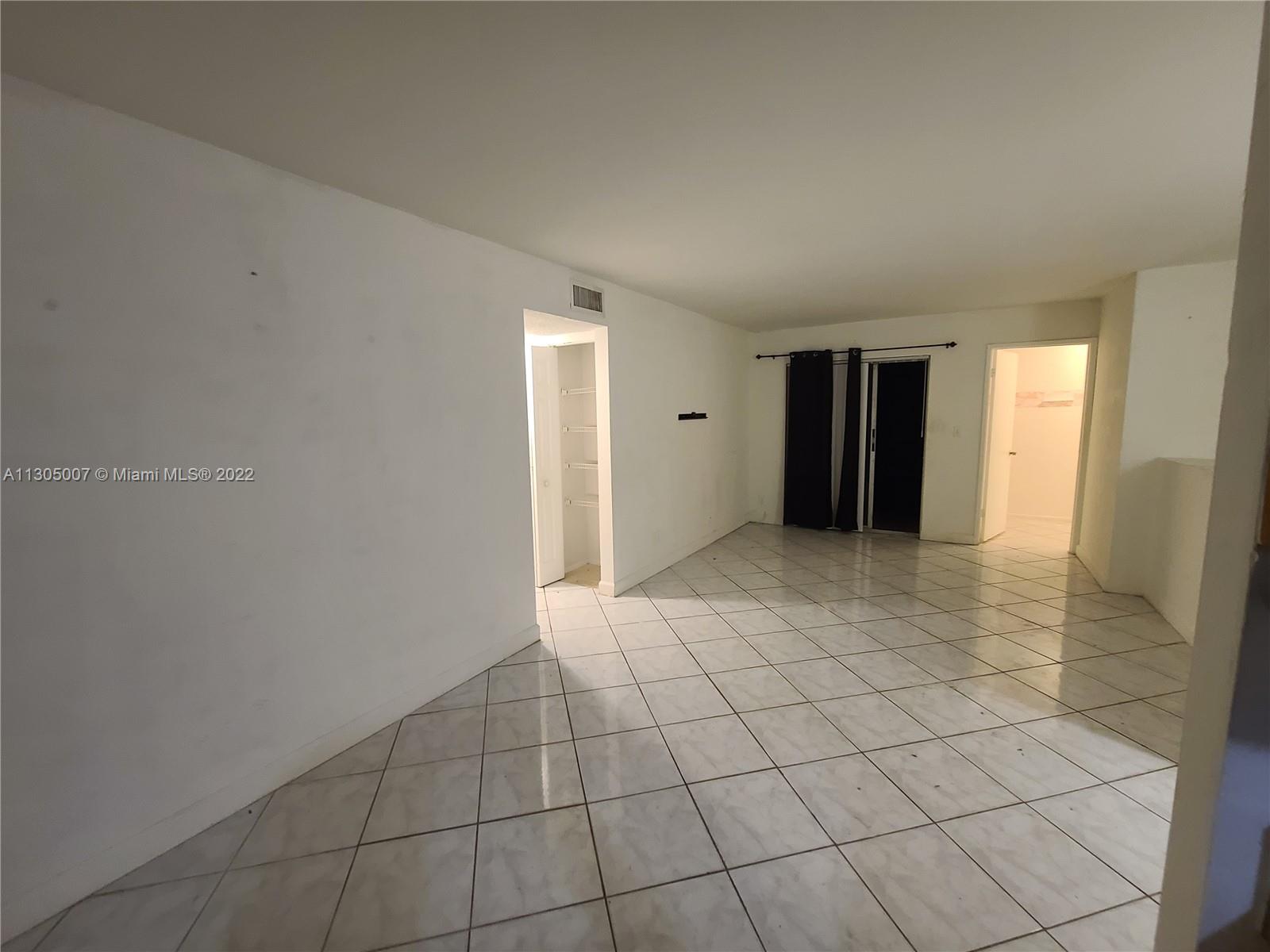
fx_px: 477
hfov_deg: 106.2
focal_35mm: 13
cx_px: 635
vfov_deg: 89.9
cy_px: 476
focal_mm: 2.2
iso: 500
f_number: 2.2
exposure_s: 1/30
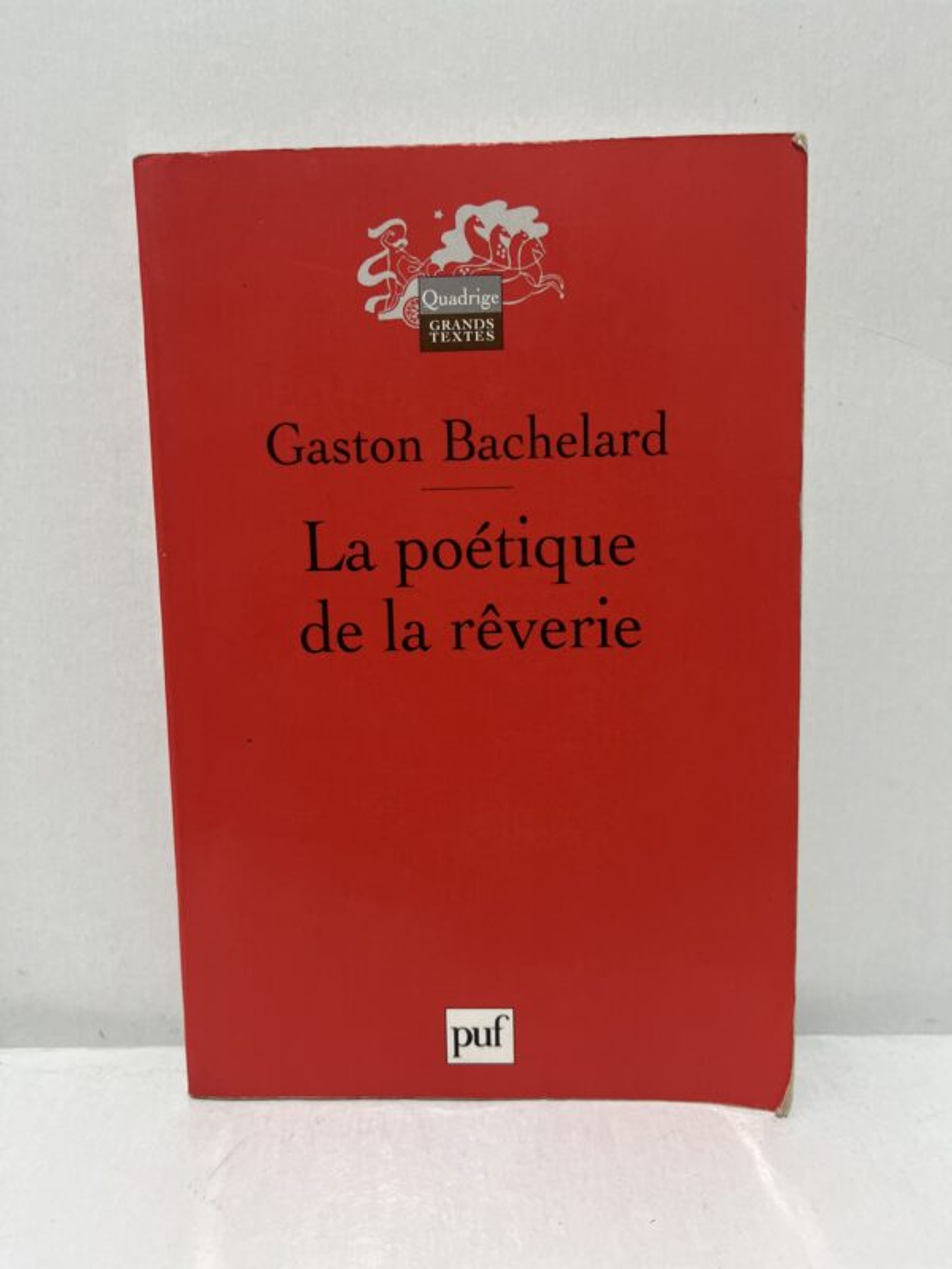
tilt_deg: -11.0
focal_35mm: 26
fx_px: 953
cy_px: 634
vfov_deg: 67.3
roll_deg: -0.2
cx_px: 476
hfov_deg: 53.1
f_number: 1.6
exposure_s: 1/50
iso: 125
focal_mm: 5.1
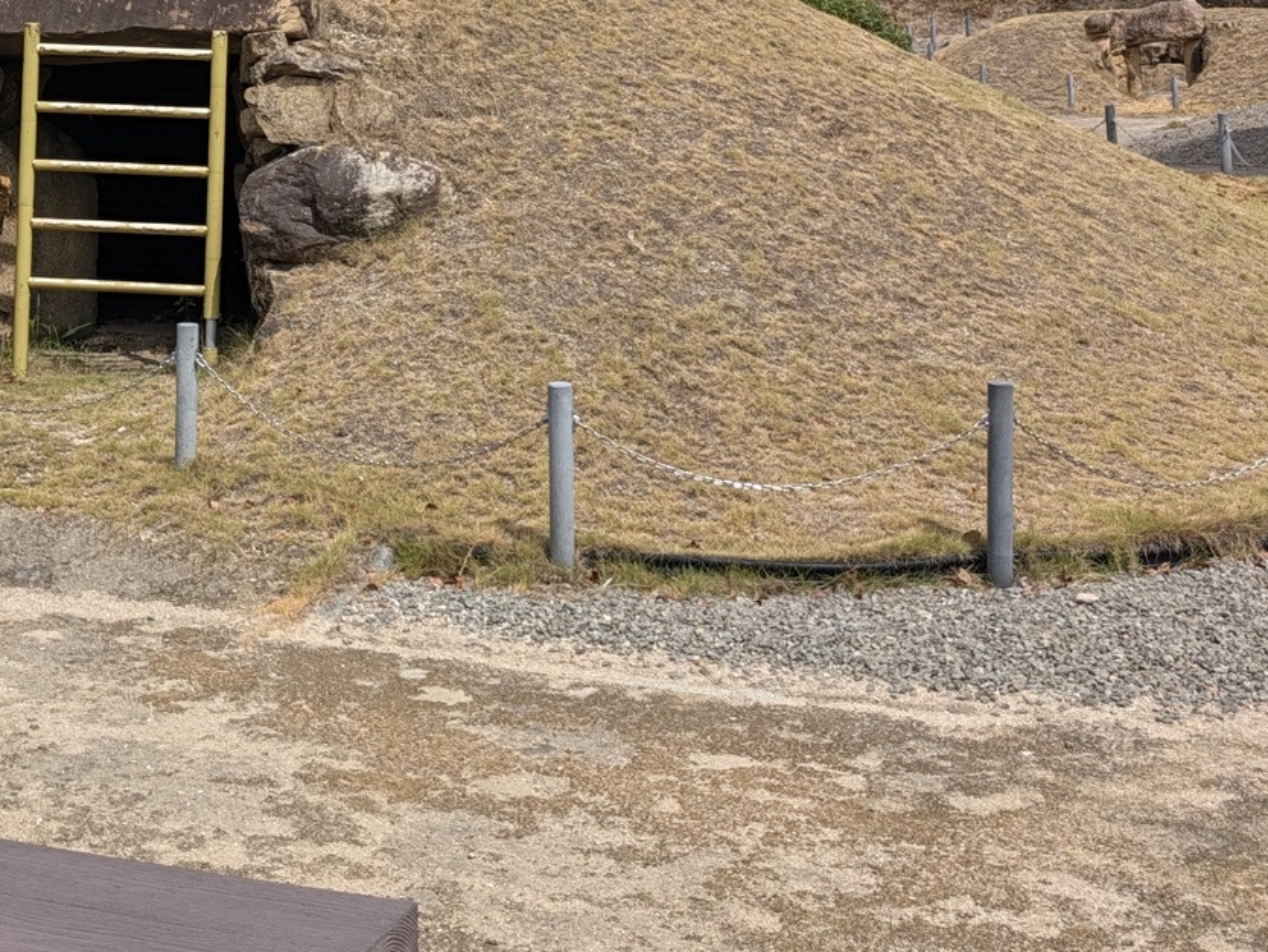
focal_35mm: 59
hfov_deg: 31.5
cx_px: 178
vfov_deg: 23.5
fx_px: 2163
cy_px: -55
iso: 23
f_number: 1.68
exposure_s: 1/2242
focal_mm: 6.9
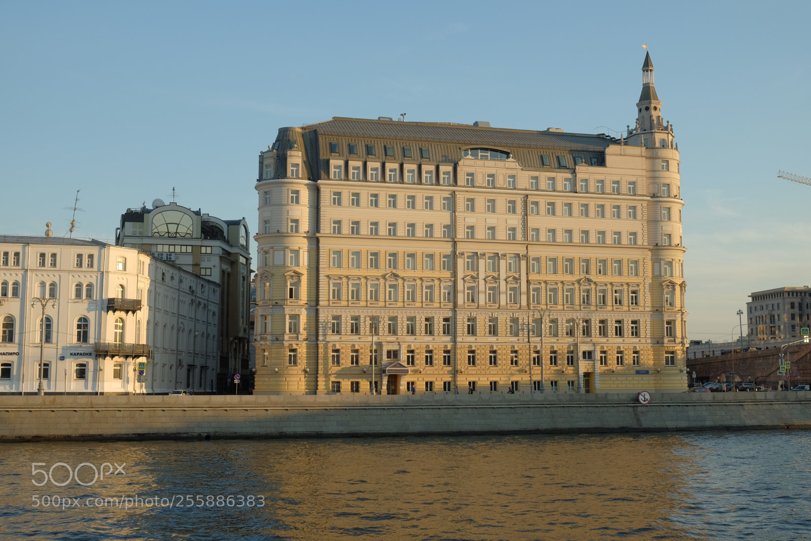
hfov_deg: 45.4
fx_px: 969
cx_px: 406
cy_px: 270
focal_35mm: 43
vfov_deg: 31.2
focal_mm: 28.9
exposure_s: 1/160
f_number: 5.6
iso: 200
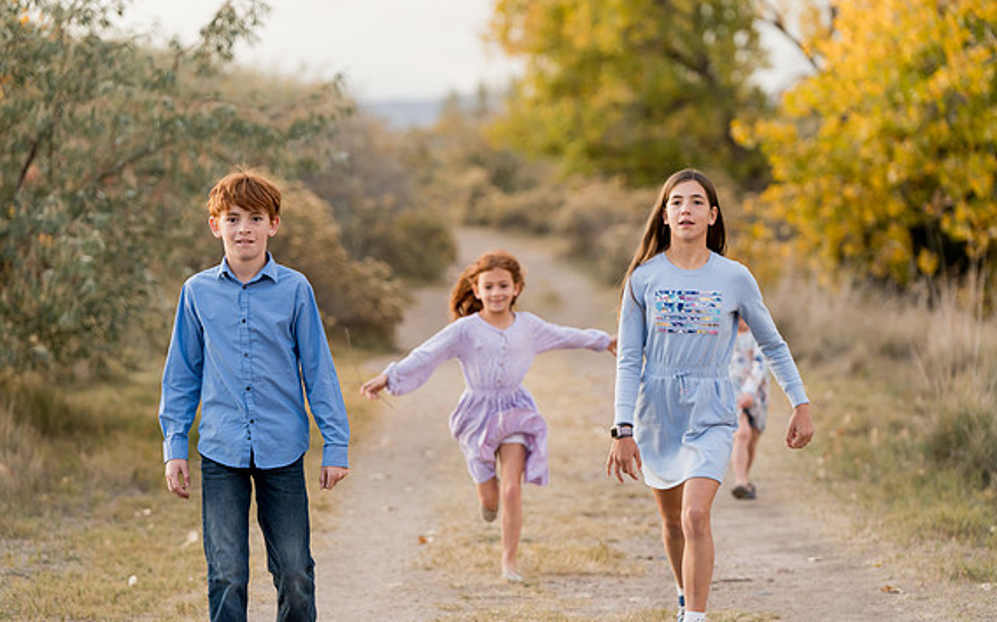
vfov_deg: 8.3
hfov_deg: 13.3
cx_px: 503
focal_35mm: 157
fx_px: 4264
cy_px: 315
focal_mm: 151
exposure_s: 1/250
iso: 640
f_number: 3.5
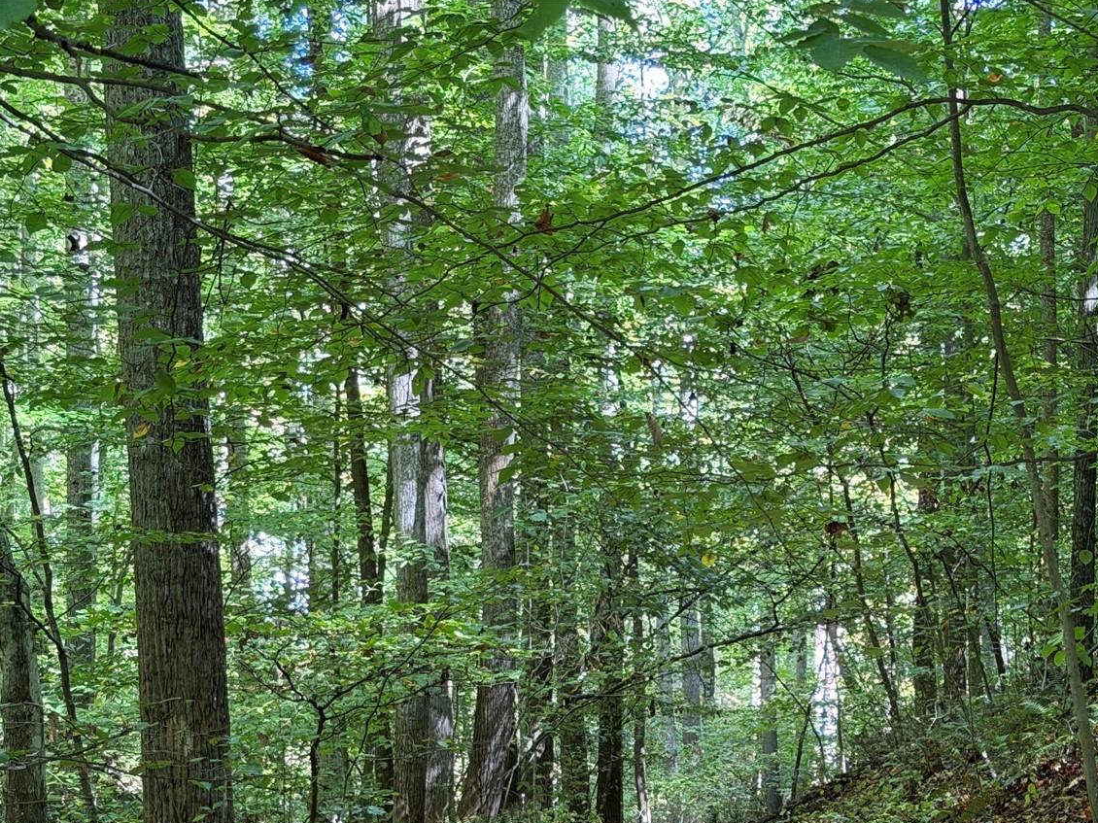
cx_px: 683
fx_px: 2759
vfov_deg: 16.7
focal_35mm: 87
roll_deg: +0.7
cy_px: 743
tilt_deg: -6.1
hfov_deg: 22.5
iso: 200
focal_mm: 6.76
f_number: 1.78
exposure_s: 1/60
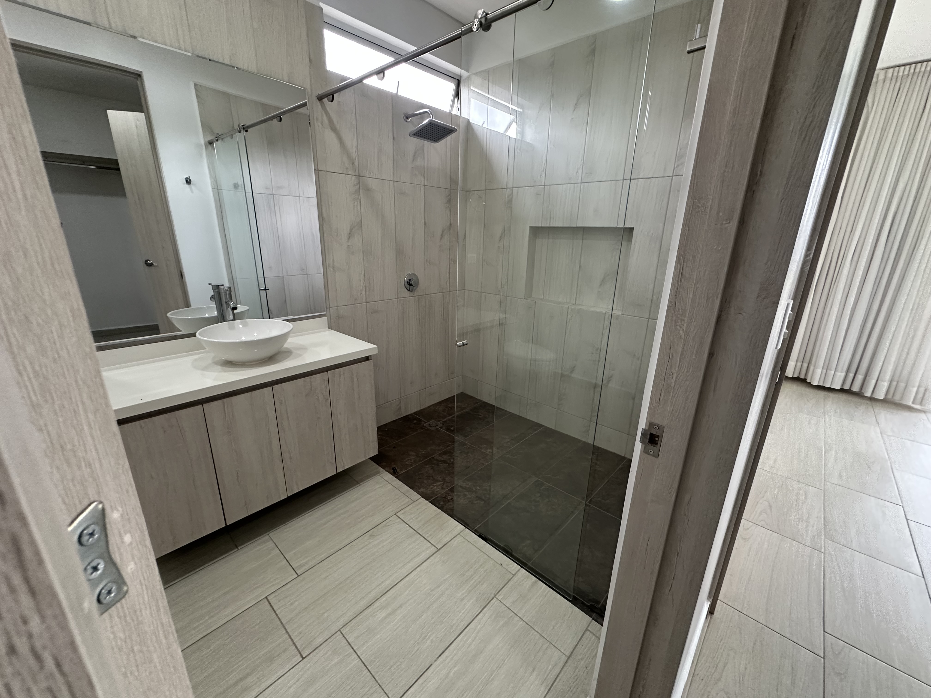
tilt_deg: -17.1
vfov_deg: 85.7
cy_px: 349
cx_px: 466
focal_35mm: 14
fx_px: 377
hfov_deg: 102.1
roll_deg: -1.6
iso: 320
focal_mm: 2.22
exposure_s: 1/99
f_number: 2.2
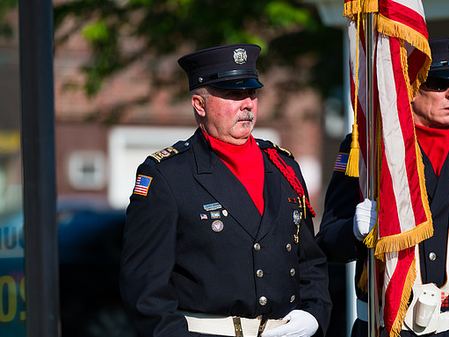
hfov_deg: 9.1
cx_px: 249
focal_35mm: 218
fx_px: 2830
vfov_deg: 6.8
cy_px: 168
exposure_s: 1/4000
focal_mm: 200
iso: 200
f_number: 3.2
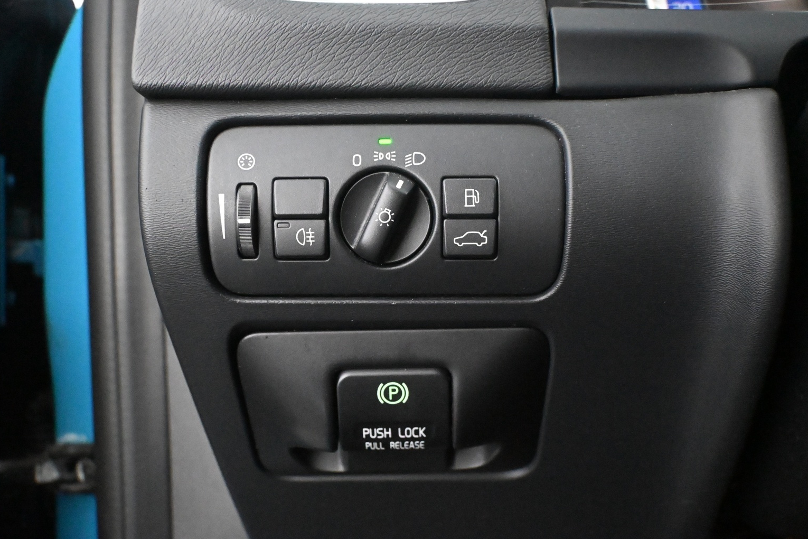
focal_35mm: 37
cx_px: 397
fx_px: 820
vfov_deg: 36.4
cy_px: 282
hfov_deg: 52.5
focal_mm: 23
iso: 12800
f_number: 4.2
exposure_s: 1/50
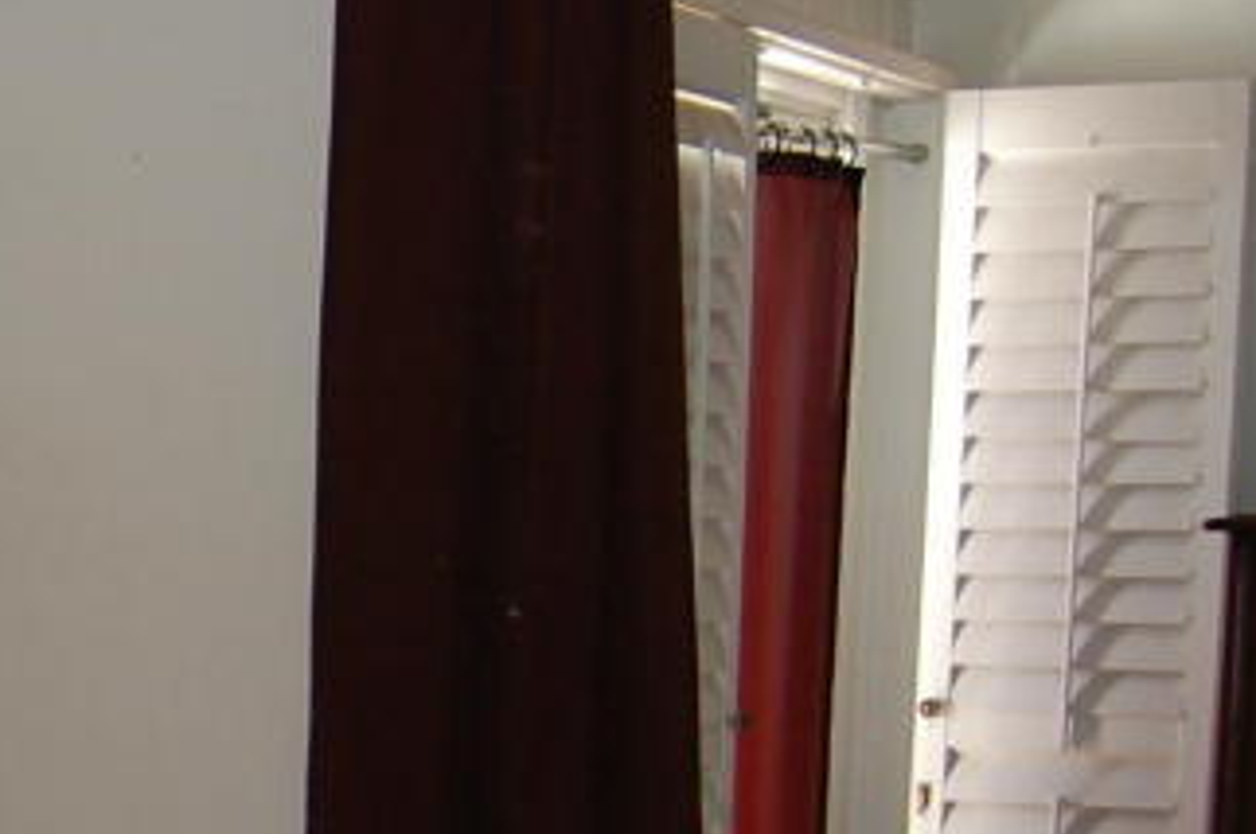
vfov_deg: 13.7
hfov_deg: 17.7
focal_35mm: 97
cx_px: -870
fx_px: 3381
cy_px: 990
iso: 400
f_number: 3.5
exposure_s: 1/60
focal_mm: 18
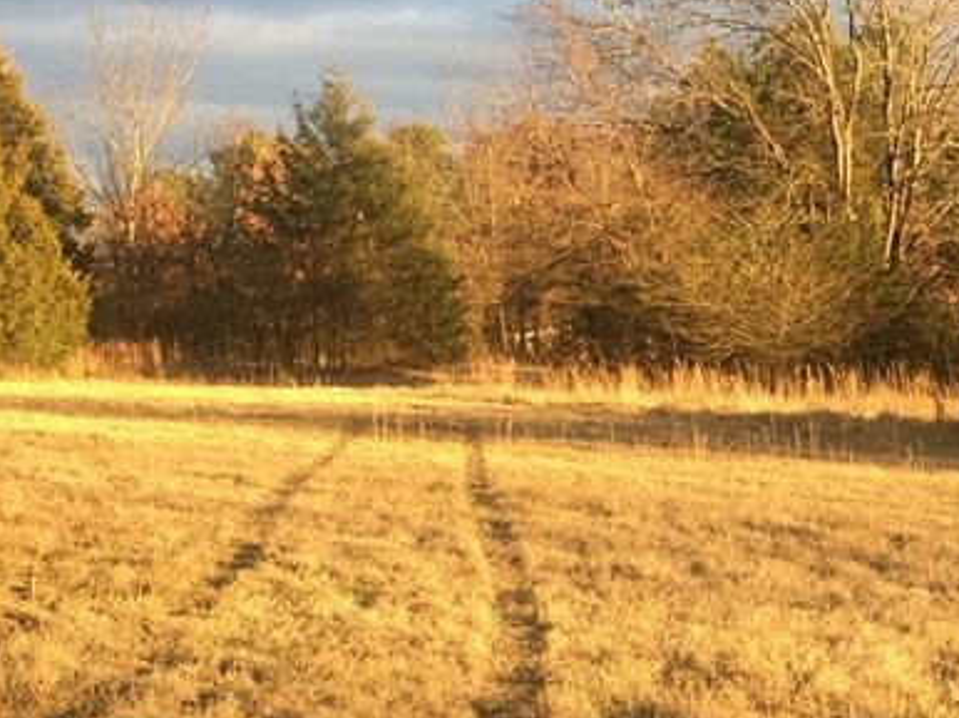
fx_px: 2132
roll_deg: +1.0
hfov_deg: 25.1
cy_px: 542
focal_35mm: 77
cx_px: 711
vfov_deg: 19.0
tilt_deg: -6.0
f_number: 2.2
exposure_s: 1/139
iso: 25
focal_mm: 4.15
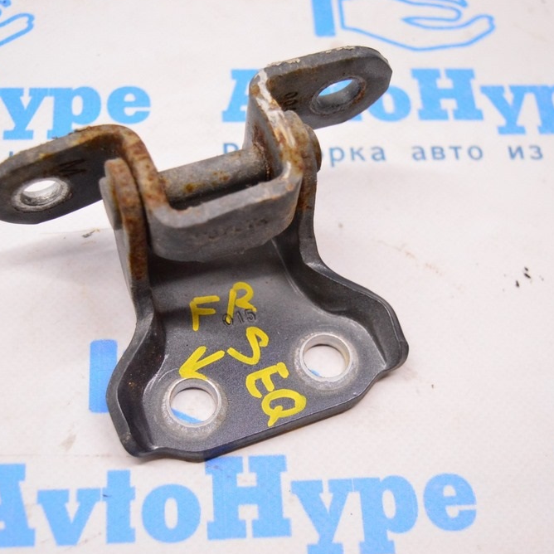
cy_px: 277
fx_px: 1026
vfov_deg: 30.2
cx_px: 232
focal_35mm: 57
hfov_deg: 30.2
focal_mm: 29
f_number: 4.2
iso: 3200
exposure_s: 1/320
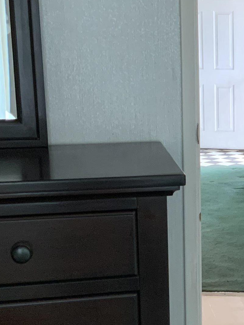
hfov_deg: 17.1
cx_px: 277
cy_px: 205
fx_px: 780
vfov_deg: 23.5
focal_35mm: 83
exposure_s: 1/60
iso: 160
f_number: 1.8
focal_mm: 3
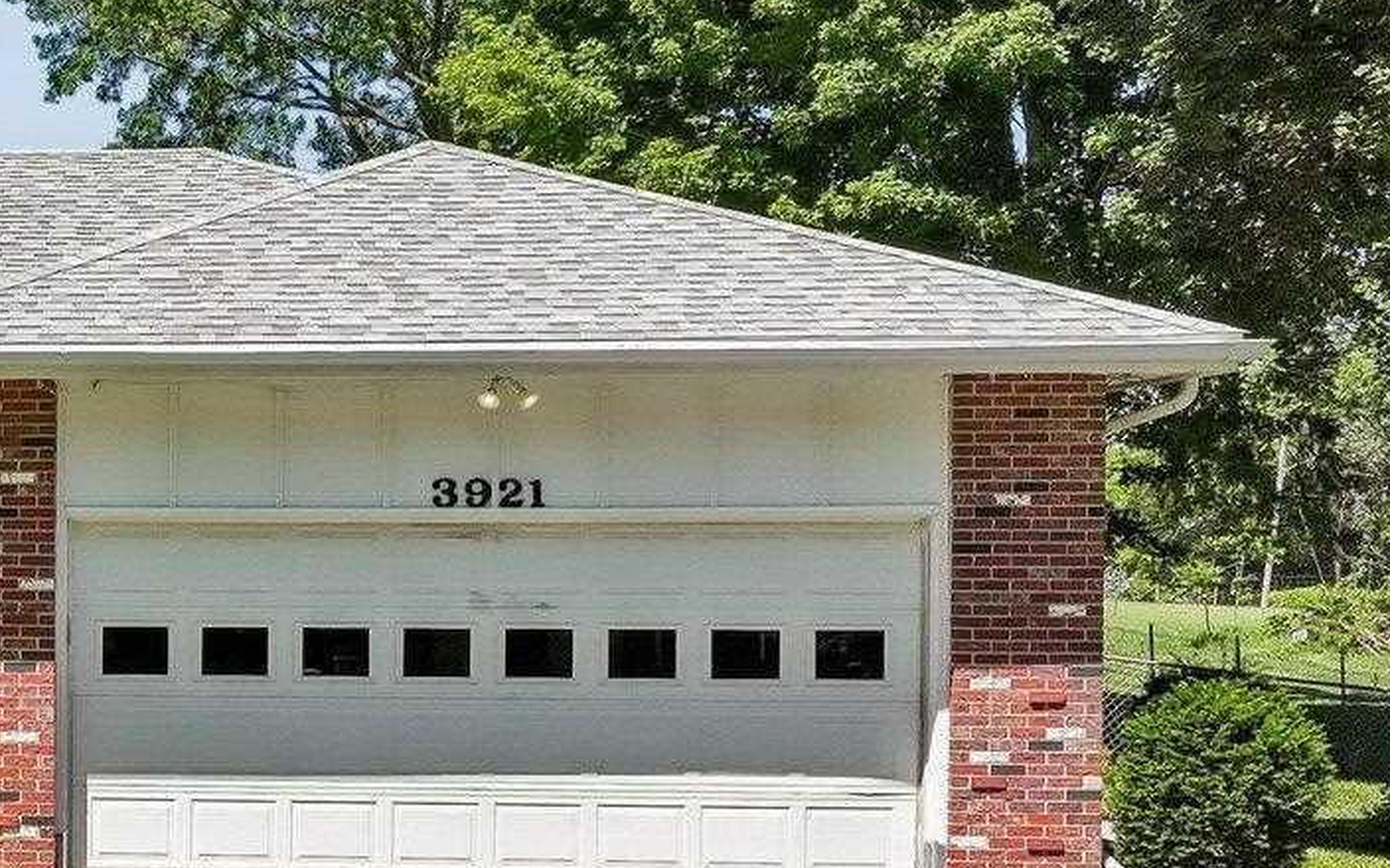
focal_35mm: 74
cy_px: 631
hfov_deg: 25.5
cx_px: -197
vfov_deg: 17.5
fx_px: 2803
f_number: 5.6
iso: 400
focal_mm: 12.3
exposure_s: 1/50
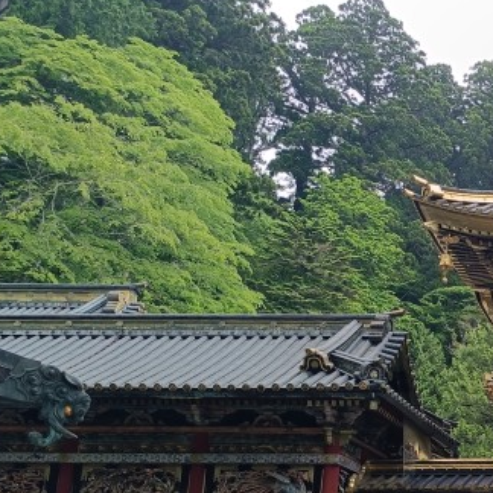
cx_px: 708
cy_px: 421
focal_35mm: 67
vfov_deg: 25.1
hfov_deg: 22.0
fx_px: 1080
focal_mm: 6.14
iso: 50
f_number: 1.65
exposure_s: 1/178
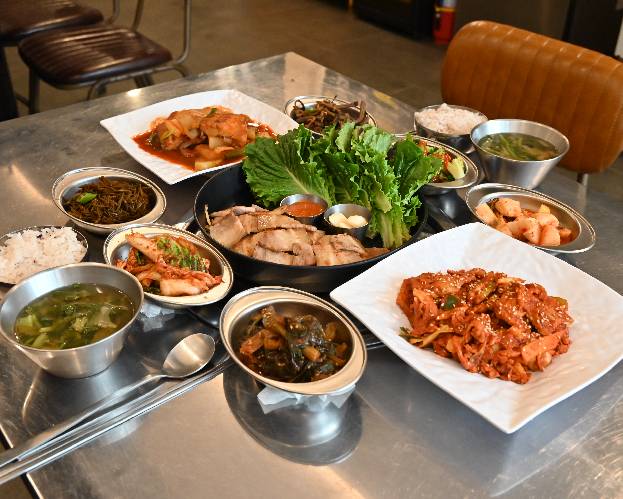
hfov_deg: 45.8
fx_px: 738
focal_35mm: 40
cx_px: 319
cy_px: 248
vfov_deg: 37.3
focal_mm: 35
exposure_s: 1/160
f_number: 7.1
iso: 4000
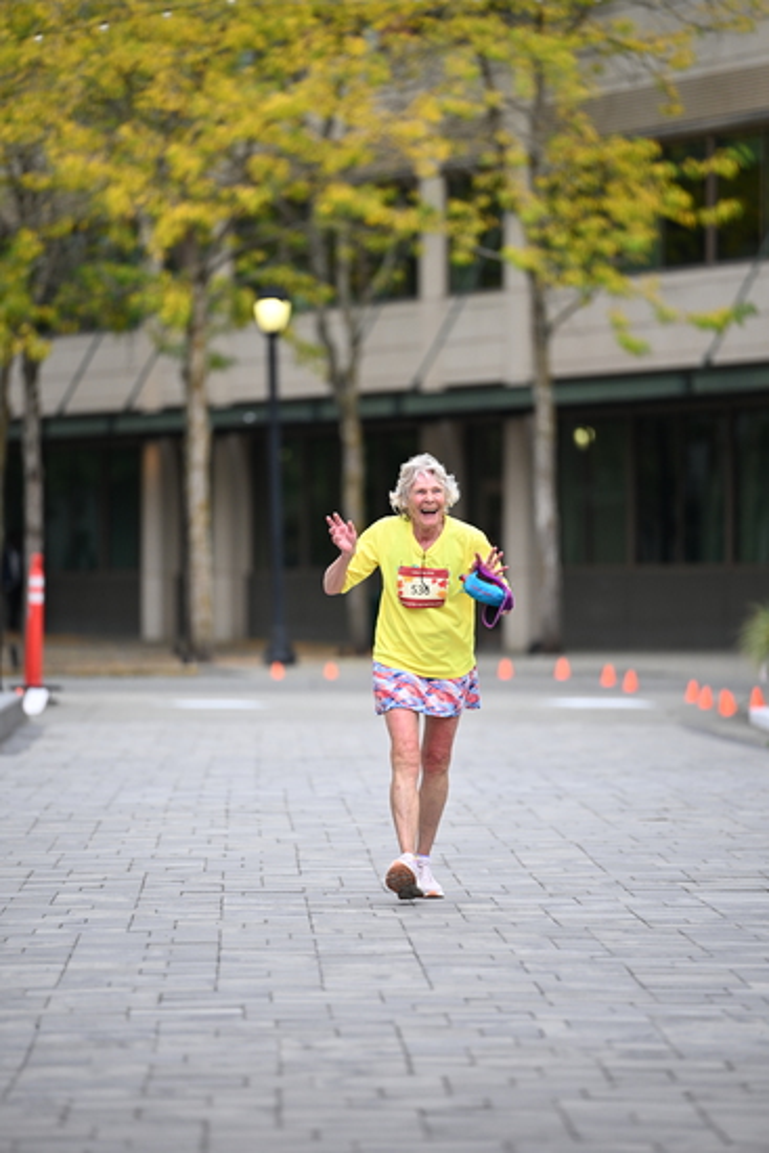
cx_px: 384
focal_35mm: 200
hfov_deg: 6.9
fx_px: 6404
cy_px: 576
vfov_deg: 10.3
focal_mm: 200
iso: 640
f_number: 2.8
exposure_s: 1/1600
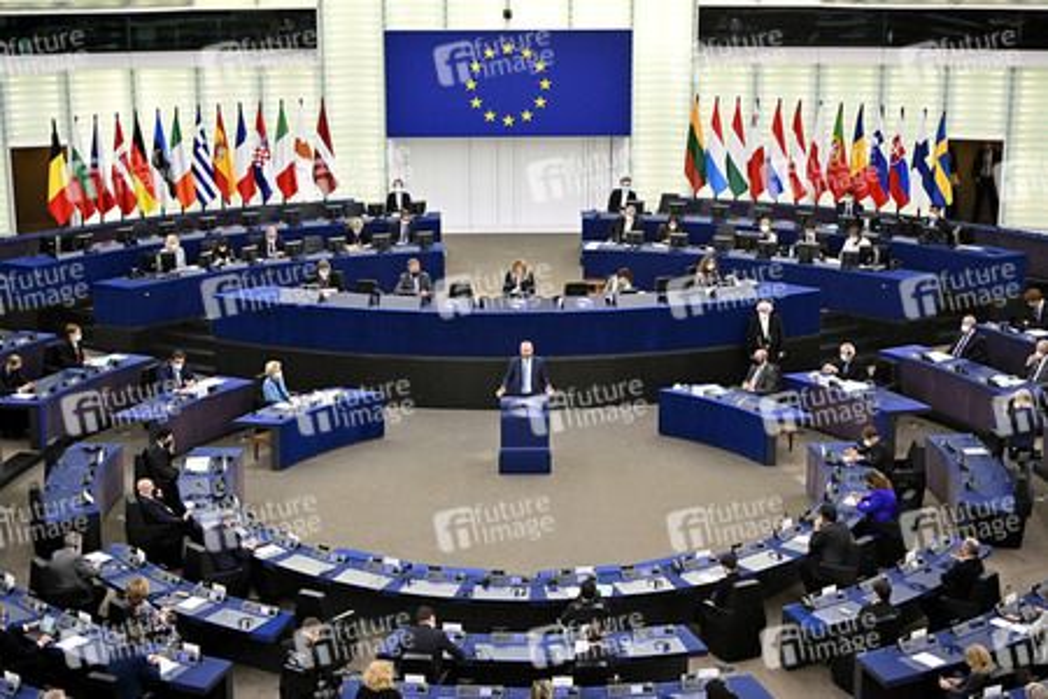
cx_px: 524
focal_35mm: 72
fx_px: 2096
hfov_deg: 28.1
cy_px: 350
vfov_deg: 18.9
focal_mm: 72
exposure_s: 1/320
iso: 3200
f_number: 4.8
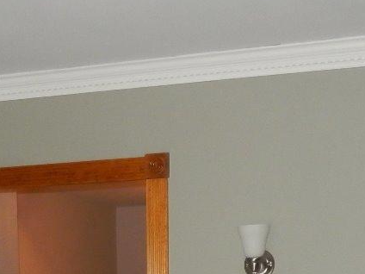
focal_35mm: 85
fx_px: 896
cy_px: 444
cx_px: 94
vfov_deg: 15.6
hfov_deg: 22.8
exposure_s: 1/30
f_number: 3.4
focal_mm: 4.5
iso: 320
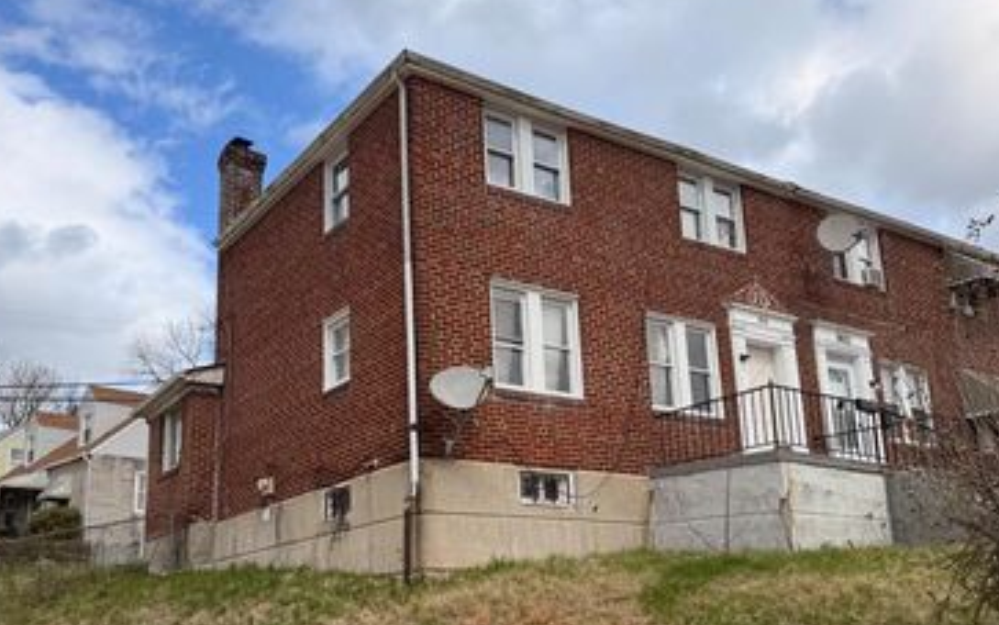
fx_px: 953
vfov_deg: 36.1
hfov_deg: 55.3
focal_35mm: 35
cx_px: 473
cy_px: 392
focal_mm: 6.76
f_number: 1.78
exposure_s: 1/3584
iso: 80
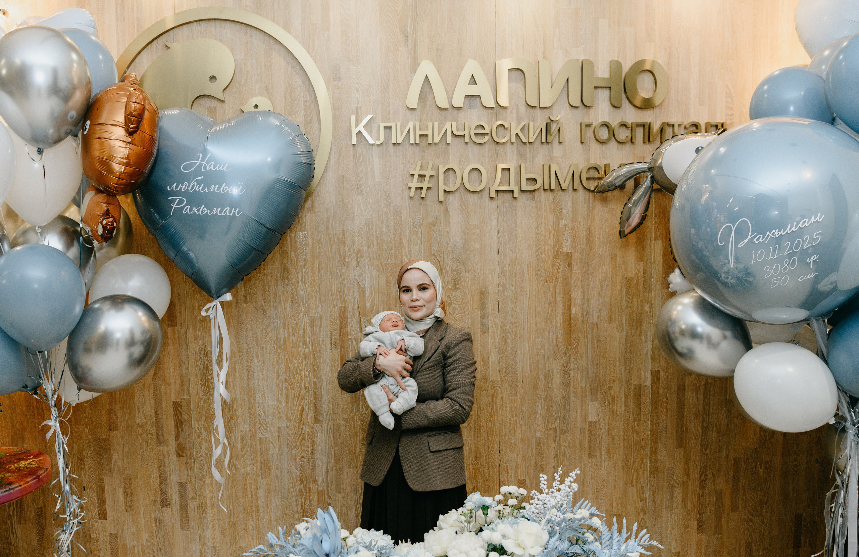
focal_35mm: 28
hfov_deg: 65.4
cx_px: 393
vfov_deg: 45.1
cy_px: 329
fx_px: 667
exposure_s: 1/160
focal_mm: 24
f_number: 4
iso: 500
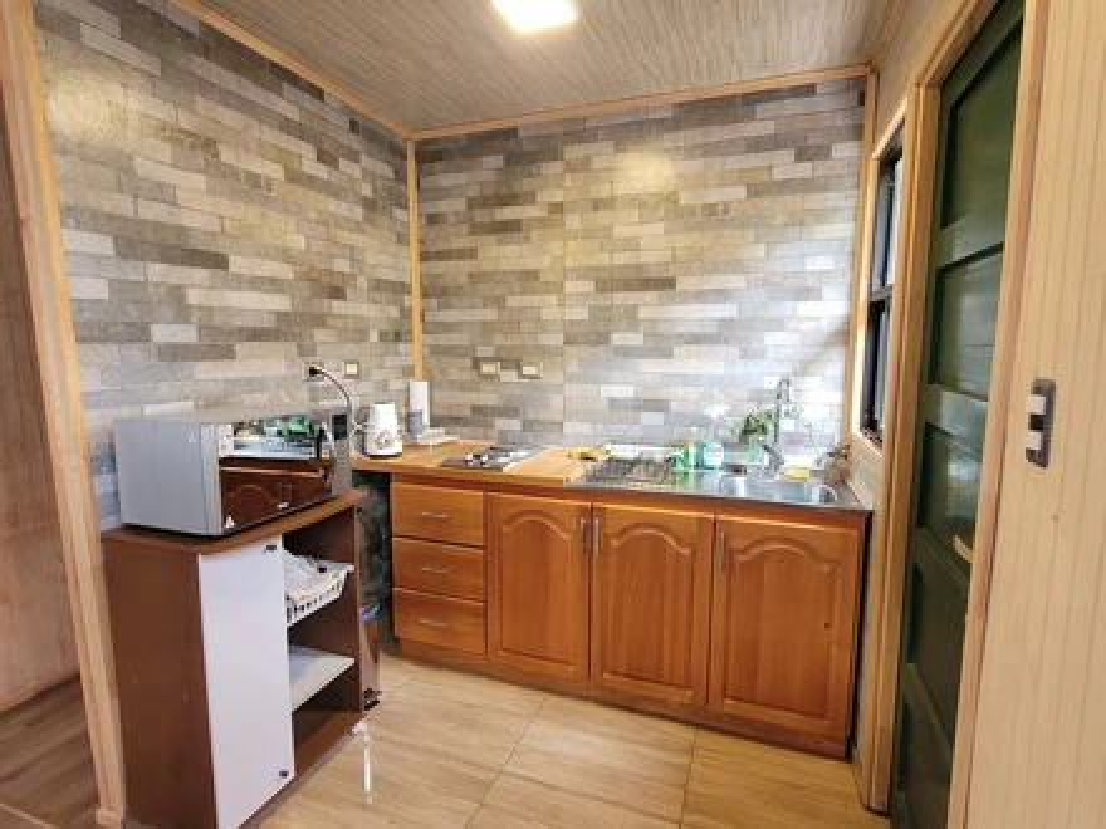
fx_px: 415
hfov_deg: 106.2
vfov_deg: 89.9
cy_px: 414
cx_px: 553
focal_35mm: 13
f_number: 2.2
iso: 250
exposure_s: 1/50
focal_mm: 1.74
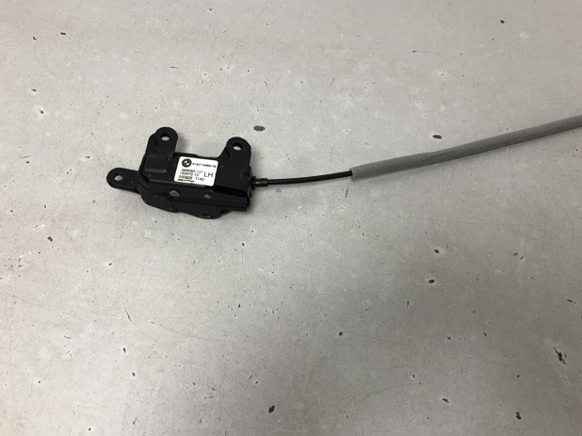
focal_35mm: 29
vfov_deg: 48.2
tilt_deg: -65.0
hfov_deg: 61.7
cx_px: 285
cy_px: 216
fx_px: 487
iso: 32
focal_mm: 4
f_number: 1.8
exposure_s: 1/33
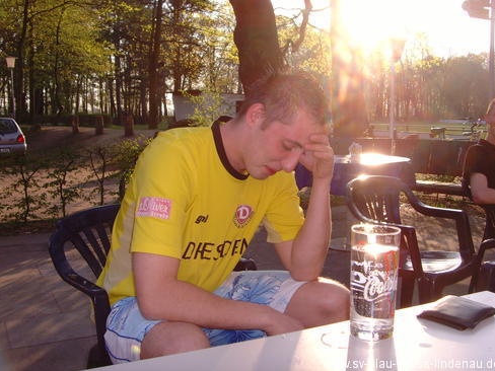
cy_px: 182
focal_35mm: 40
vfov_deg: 36.0
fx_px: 572
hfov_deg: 46.8
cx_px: 253
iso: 100
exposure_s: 1/250
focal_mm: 6.6
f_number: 3.5
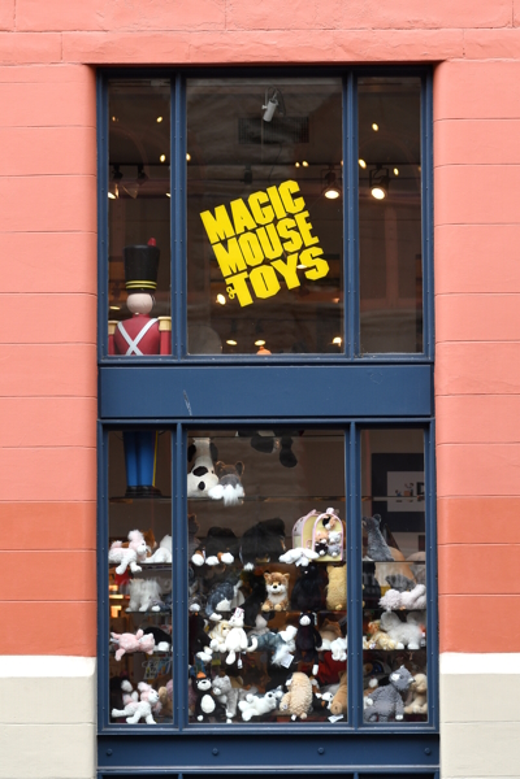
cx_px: 260
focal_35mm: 157
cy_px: 390
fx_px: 3401
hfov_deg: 8.7
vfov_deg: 13.1
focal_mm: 105
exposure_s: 1/320
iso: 400
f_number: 4
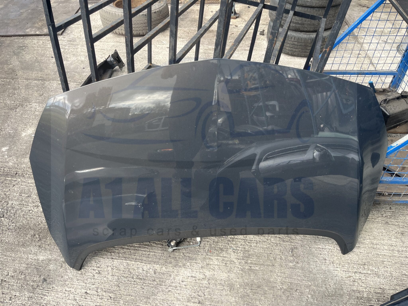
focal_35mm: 26
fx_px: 306
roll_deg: -0.1
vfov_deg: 53.1
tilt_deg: -43.7
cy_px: 153
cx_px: 204
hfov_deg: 67.3
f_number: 1.6
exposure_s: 1/461
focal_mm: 5.1
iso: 50
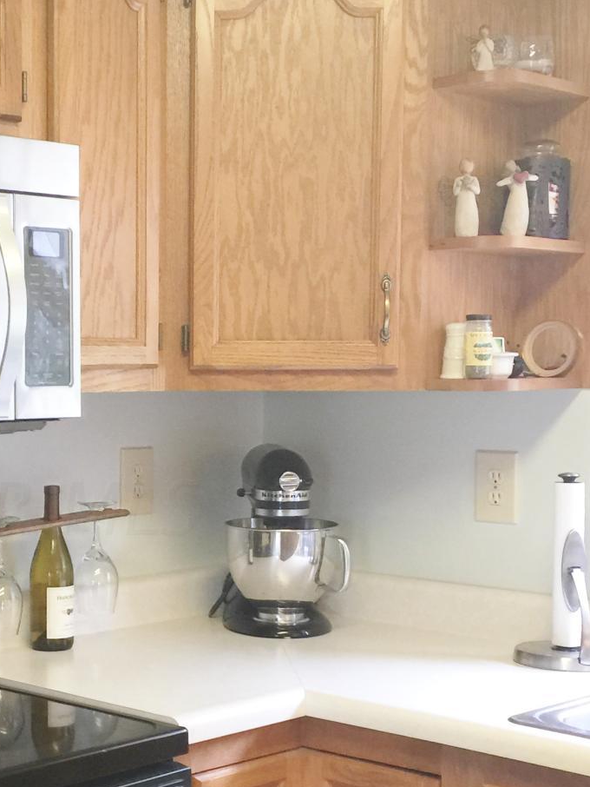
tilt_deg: -3.6
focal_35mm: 64
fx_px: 1454
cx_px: 69
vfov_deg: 30.1
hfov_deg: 22.4
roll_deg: -1.9
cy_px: 506
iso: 64
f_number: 2.2
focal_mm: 4.15
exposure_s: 1/15
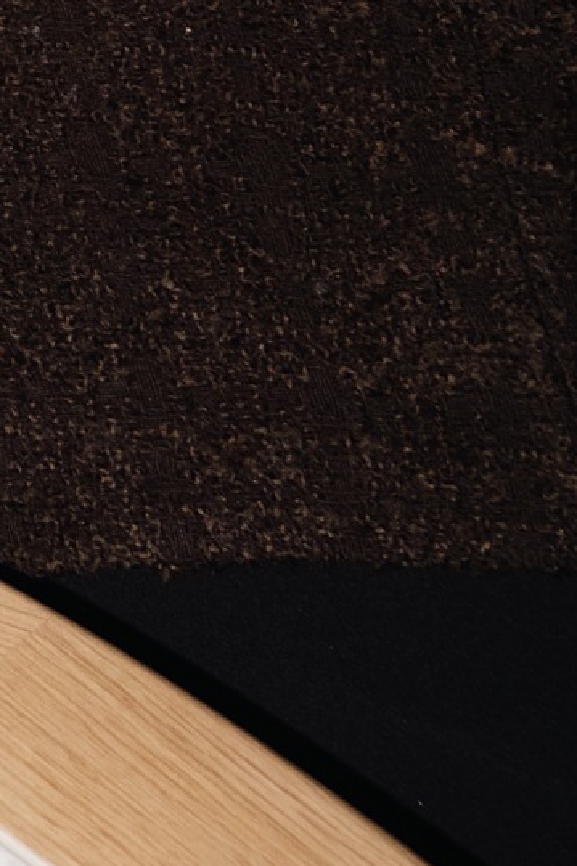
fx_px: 3945
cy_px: -1015
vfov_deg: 11.1
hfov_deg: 7.1
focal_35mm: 164
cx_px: -1358
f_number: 4
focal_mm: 15.2
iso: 500
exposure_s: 1/60
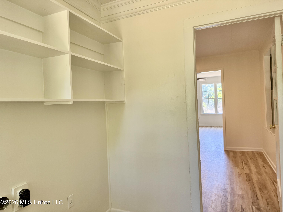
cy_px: 106
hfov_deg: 71.6
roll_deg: +2.4
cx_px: 142
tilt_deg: -0.3
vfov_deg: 56.8
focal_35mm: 24
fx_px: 196
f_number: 1.78
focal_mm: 6.76
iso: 200
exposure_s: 1/120
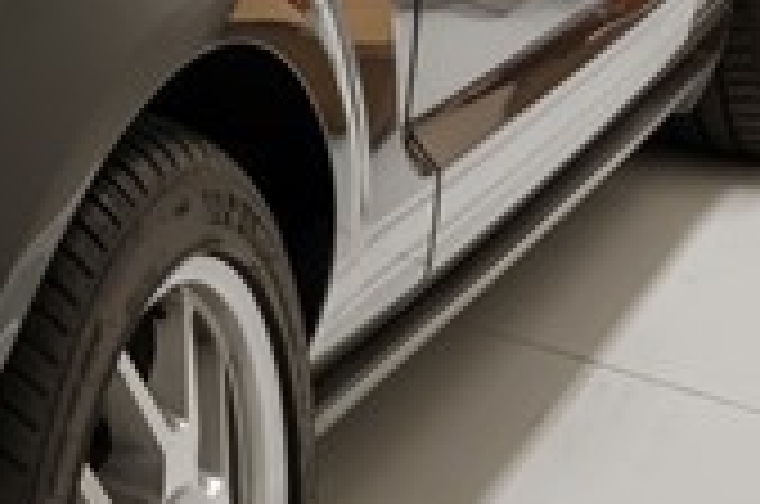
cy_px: -610
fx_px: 2170
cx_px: -1136
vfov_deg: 11.5
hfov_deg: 13.5
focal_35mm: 103
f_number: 9
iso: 1250
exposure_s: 1/4
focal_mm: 16
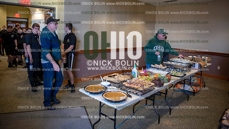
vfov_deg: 44.2
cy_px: 51
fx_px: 158
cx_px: 113
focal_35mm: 26
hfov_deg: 71.9
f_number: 2.8
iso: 1000
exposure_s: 1/100
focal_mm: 24
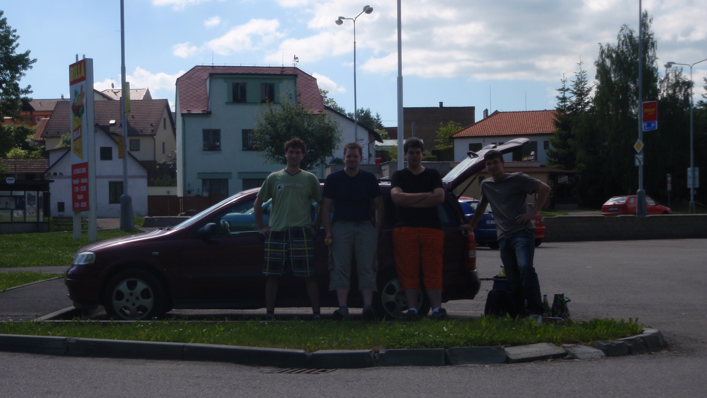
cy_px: 217
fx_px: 1012
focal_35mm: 54
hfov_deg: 38.5
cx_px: 350
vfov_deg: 22.2
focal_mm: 8.89
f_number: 6.3
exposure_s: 1/320
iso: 64
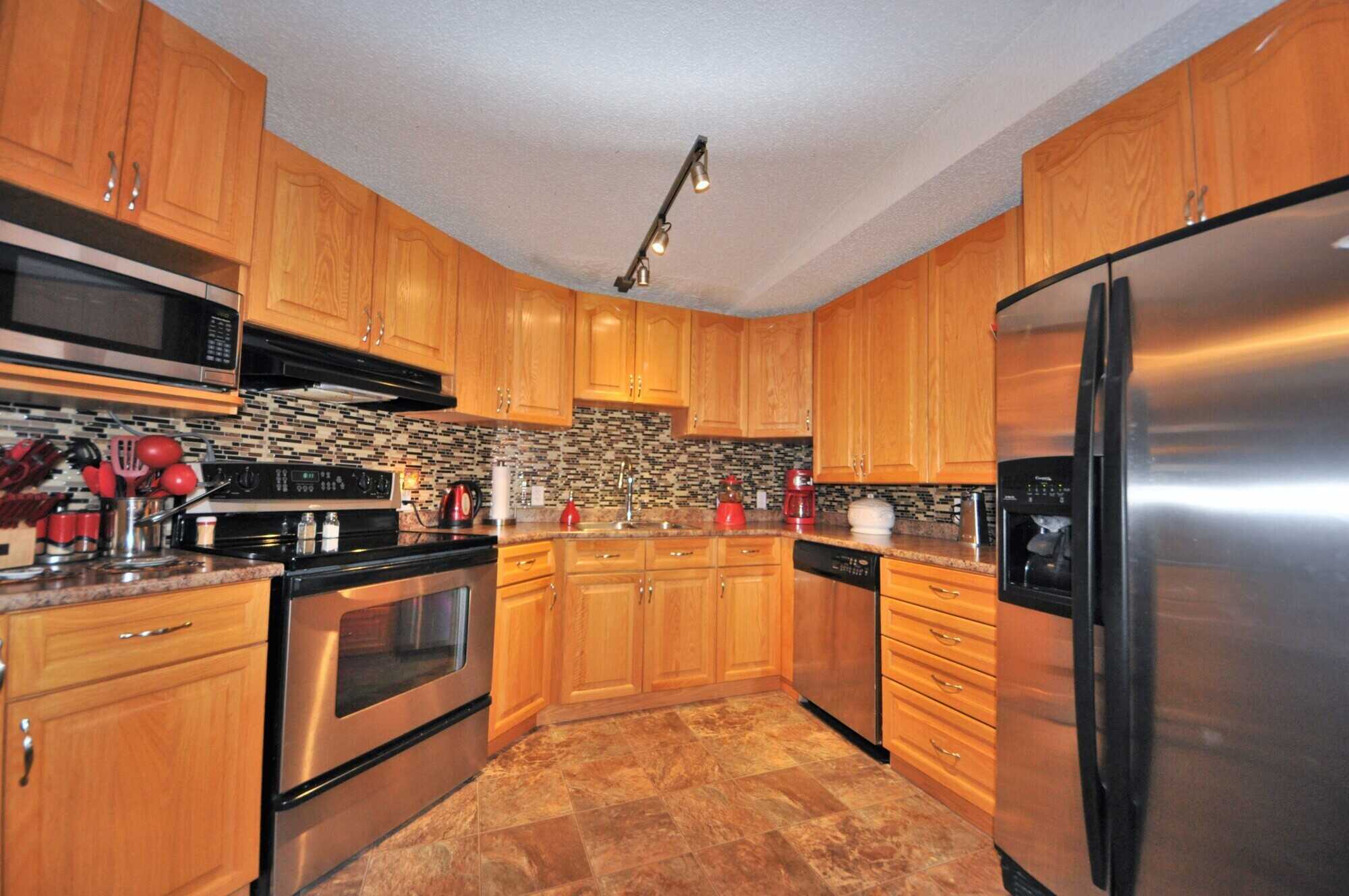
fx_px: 449
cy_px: 448
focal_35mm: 12
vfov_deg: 89.8
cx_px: 674
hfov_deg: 112.7
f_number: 4.5
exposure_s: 1/60
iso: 800
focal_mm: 8
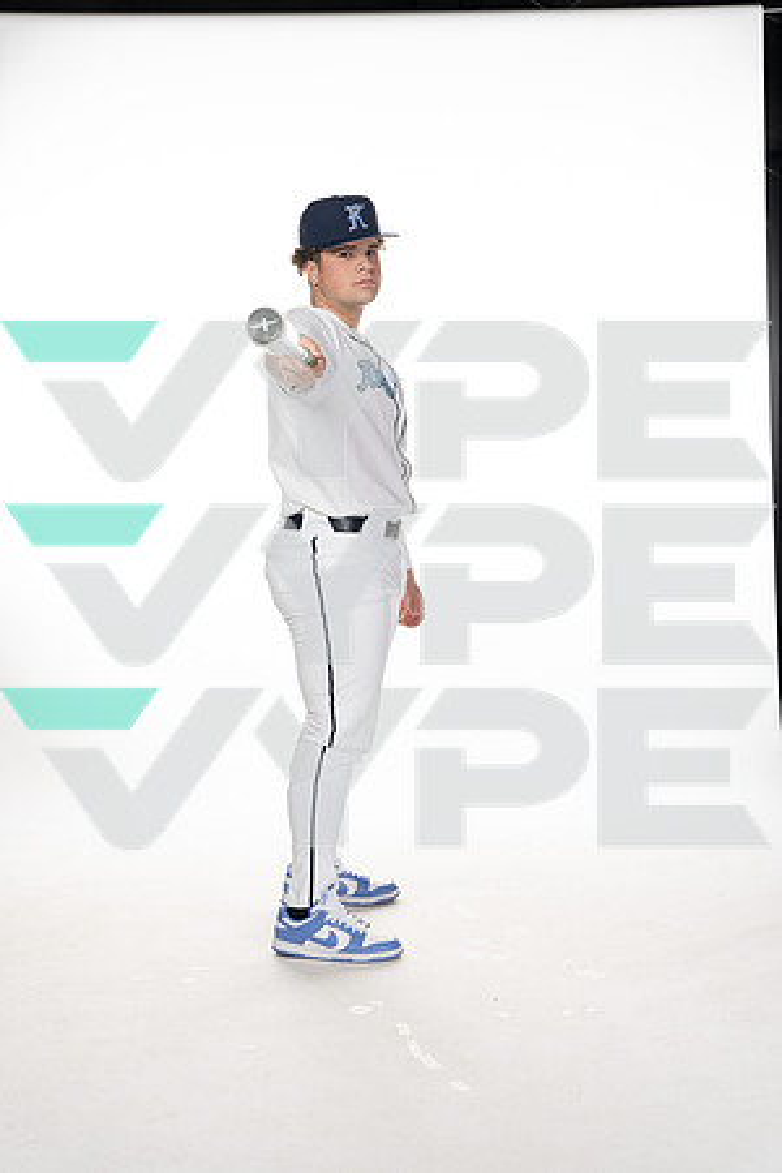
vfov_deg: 39.6
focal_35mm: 50
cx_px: 391
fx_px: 1629
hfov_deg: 27.0
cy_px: 586
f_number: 6.3
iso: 400
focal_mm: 50
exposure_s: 1/250
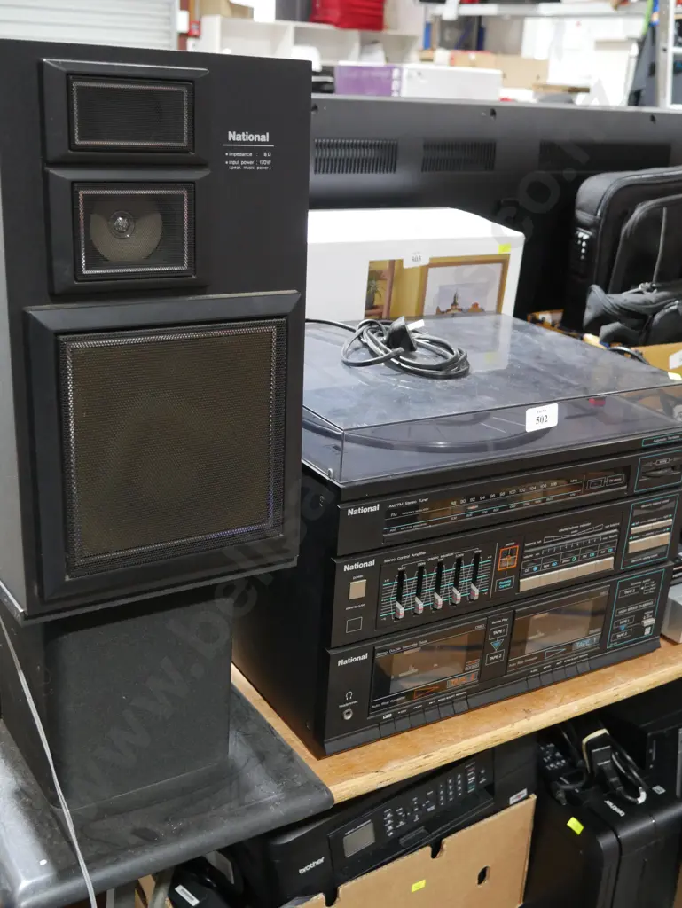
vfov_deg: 46.8
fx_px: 1050
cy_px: 454
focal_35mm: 40
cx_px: 341
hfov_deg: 36.0
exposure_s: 1/60
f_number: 4.5
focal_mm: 20
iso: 2000
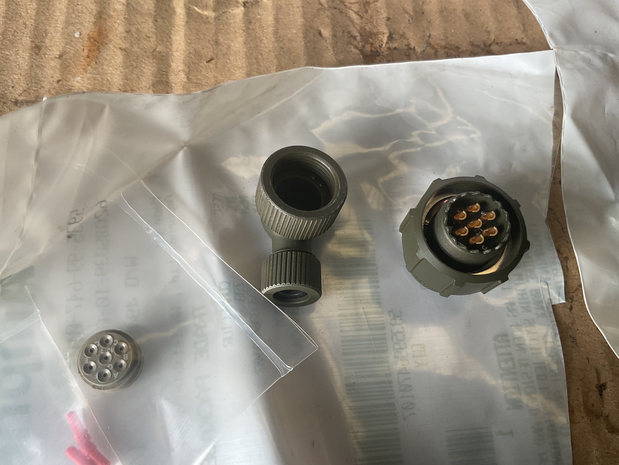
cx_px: 310
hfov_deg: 61.7
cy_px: 232
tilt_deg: -69.8
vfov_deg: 48.2
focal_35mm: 29
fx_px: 519
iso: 32
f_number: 1.8
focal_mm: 3
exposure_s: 1/120
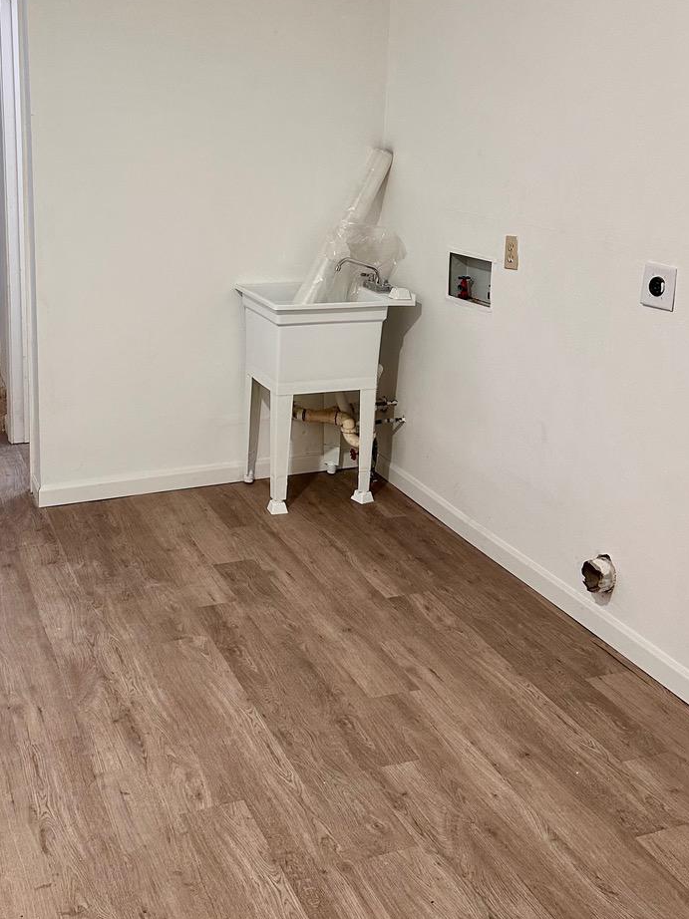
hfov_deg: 35.5
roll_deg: -0.7
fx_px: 1062
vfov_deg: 46.1
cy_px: 307
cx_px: 222
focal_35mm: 40
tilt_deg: -10.9
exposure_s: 1/60
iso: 320
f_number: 1.78
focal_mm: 6.86
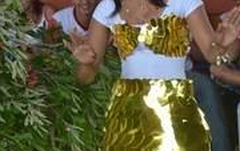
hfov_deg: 6.9
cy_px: 107
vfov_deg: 4.3
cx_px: 113
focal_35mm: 305
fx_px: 1997
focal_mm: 80
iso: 400
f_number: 5.6
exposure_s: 1/200
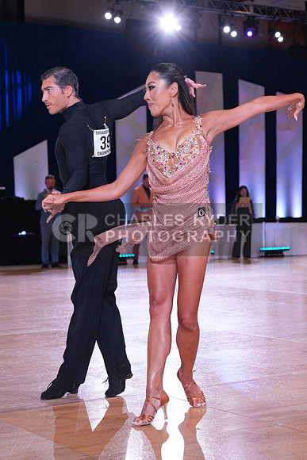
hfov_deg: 19.2
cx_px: 154
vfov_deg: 28.4
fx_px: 908
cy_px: 230
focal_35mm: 71
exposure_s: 1/250
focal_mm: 71
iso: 2500
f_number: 5.6
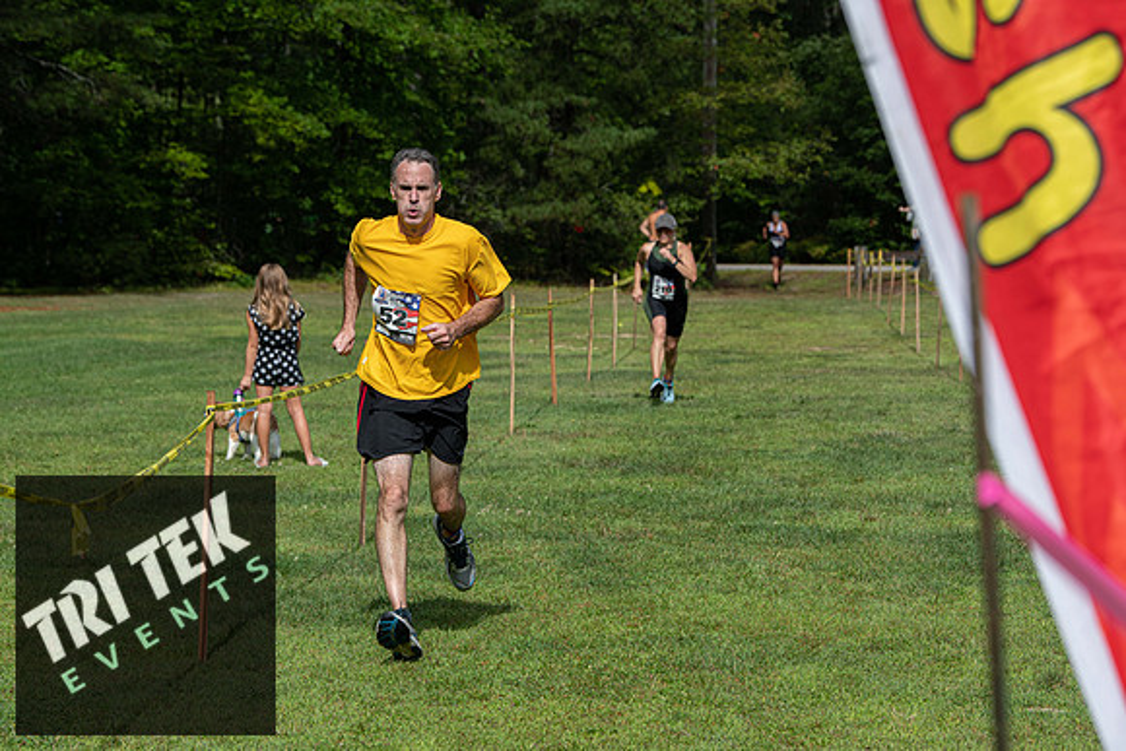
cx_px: 563
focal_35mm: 120
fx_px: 3754
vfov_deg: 11.4
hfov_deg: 17.1
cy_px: 376
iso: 200
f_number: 6.3
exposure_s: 1/1250
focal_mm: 120
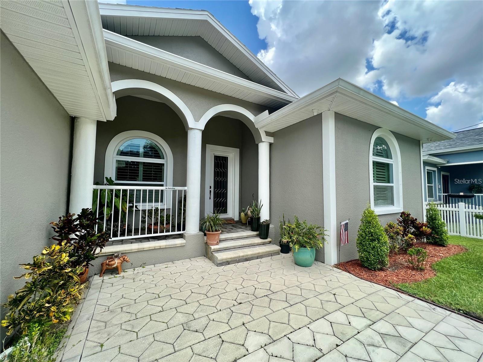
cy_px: 181
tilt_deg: +3.1
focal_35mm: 13
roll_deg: -0.4
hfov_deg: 106.2
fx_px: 181
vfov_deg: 89.9
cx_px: 242
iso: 32
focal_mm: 1.57
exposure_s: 1/550
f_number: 1.8
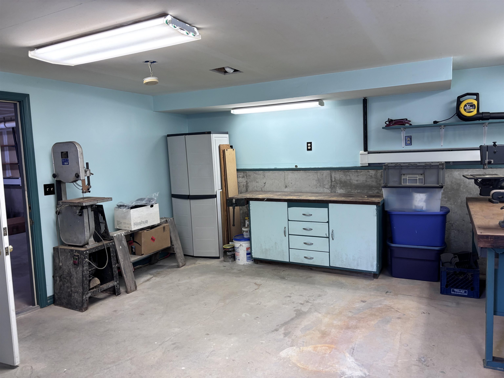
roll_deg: +2.2
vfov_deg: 53.1
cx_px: 252
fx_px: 379
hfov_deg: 67.3
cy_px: 189
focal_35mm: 26
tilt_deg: -5.7
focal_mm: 5.96
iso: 100
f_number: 1.6
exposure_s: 1/60
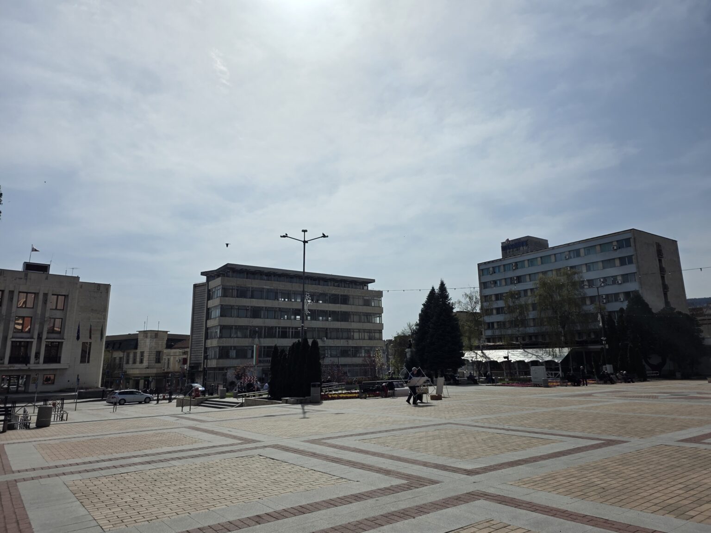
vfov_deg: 58.9
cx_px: 356
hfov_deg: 73.9
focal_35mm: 23
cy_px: 266
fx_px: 472
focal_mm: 6.25
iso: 25
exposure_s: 1/7944
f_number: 1.7
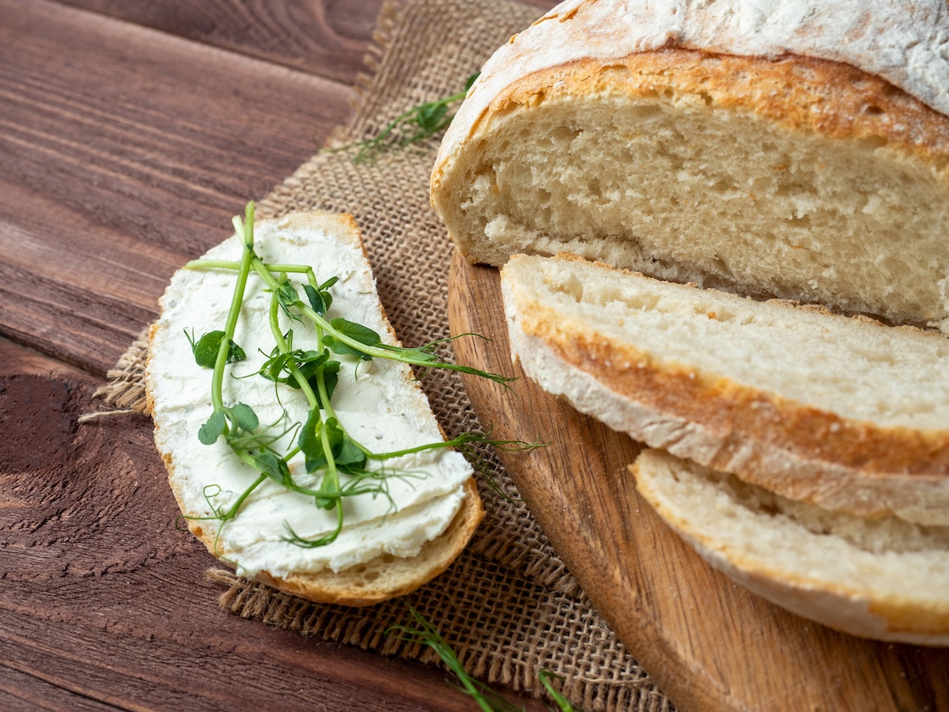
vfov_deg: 29.1
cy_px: 356
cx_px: 474
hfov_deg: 38.2
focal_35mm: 50
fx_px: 1371
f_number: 5
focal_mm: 25
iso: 200
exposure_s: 1/125
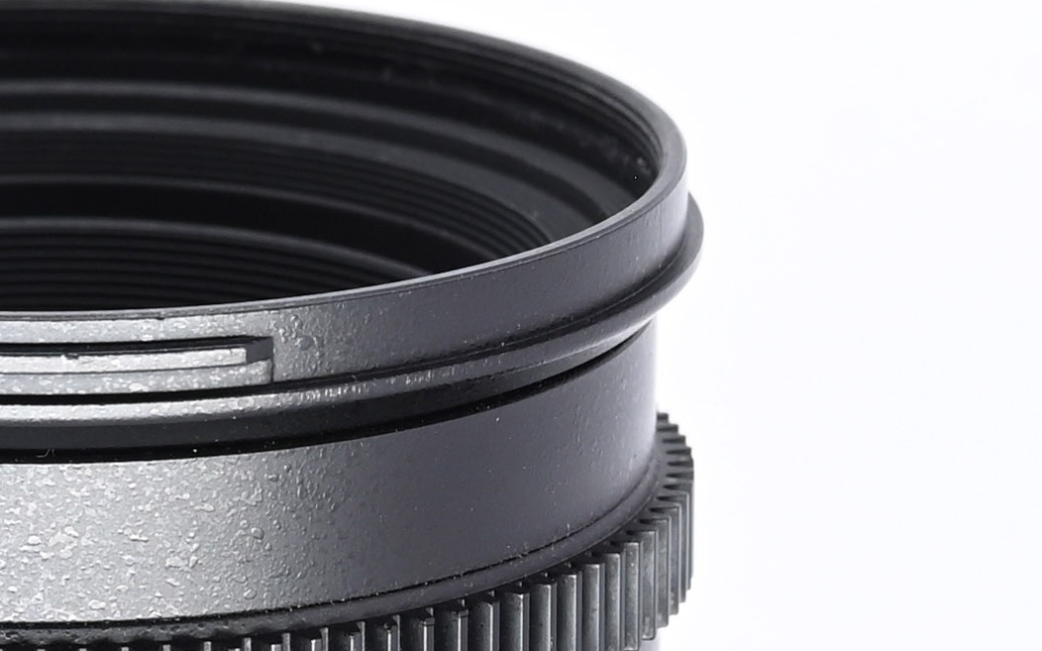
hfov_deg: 7.3
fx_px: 8120
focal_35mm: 286
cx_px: 348
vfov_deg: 4.6
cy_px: 876
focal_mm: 50
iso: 500
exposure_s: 1/100
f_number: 9
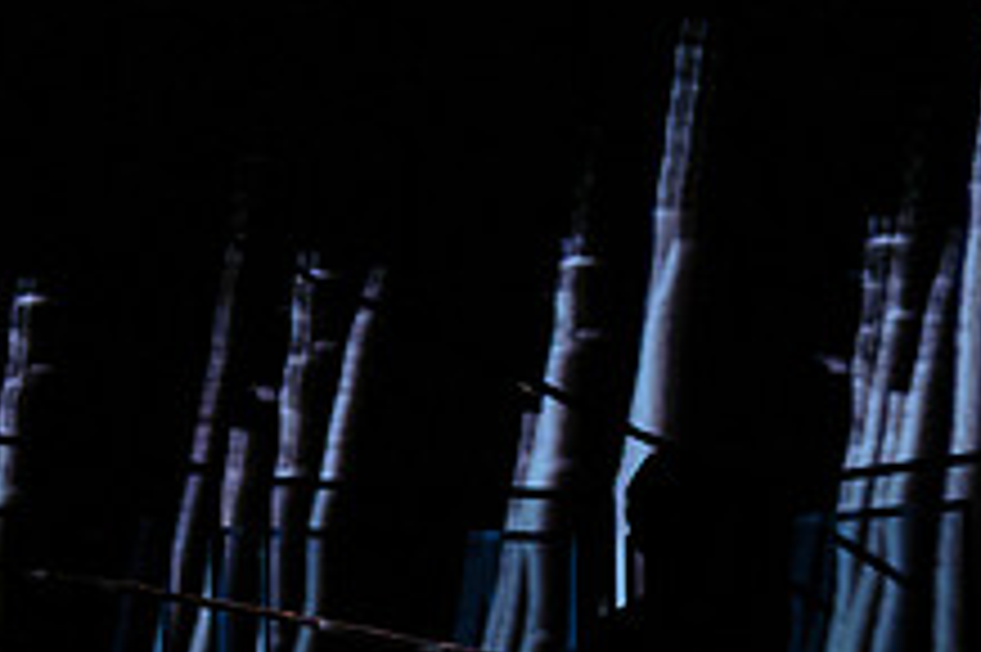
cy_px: 790
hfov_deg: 20.6
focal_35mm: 99
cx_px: 480
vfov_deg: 13.4
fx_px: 2696
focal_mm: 32
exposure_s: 1/50
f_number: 2.8
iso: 1600
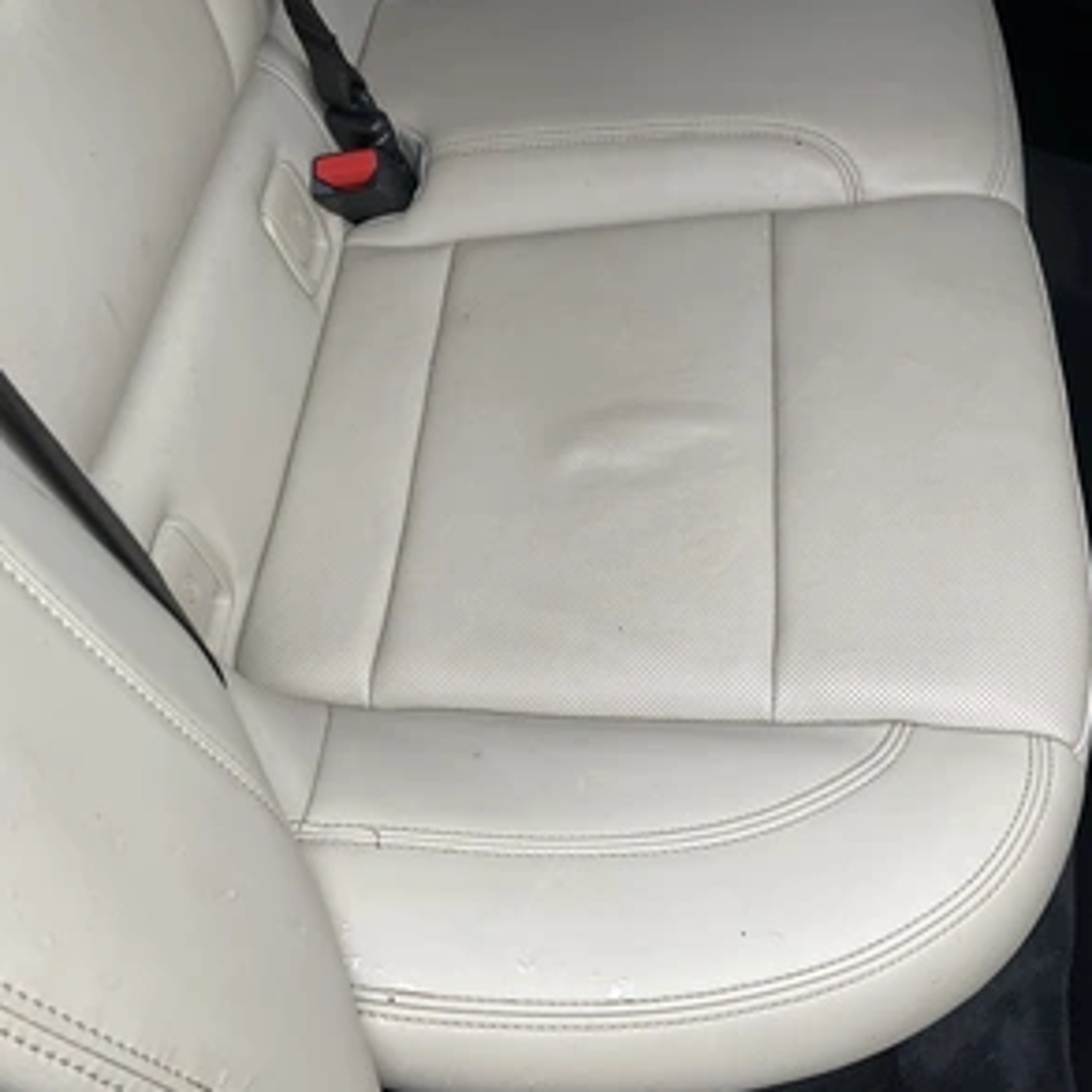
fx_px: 1249
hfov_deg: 47.2
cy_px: 552
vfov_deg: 47.2
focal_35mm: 35
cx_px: 499
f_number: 1.8
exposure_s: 1/122
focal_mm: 3
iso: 40
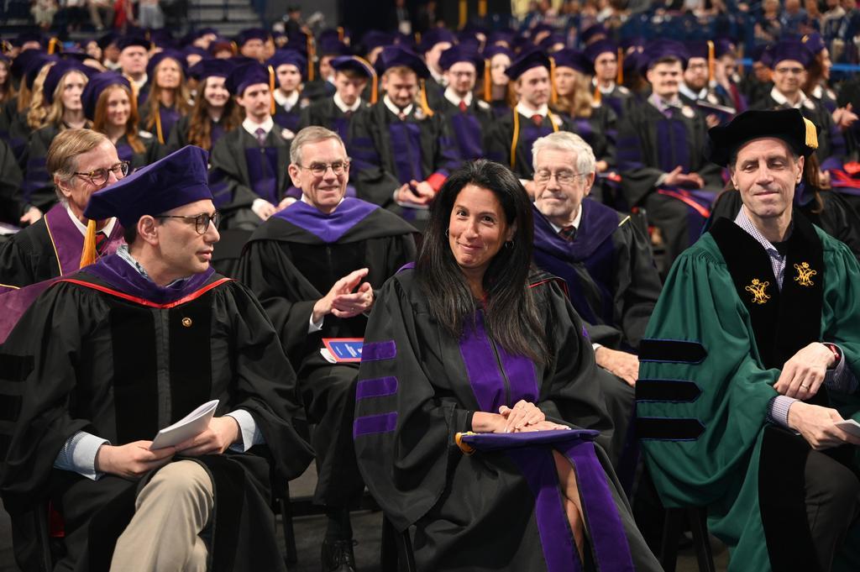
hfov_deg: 27.0
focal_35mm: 75
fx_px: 1790
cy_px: 286
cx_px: 430
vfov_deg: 18.2
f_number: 4
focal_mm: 75
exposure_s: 1/200
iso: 1250
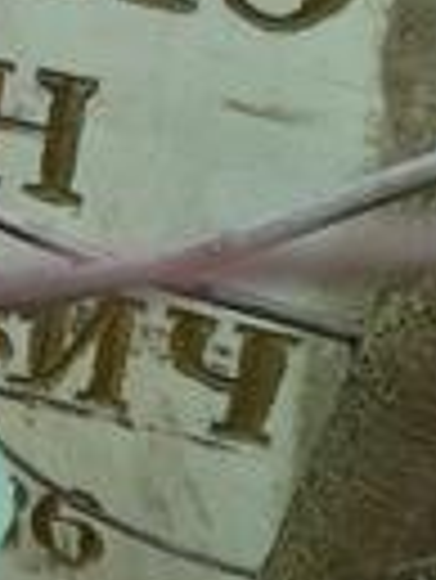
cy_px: 27
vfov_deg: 16.7
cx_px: -279
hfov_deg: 12.0
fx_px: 1945
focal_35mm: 116
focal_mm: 4.6
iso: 125
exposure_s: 1/50
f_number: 2
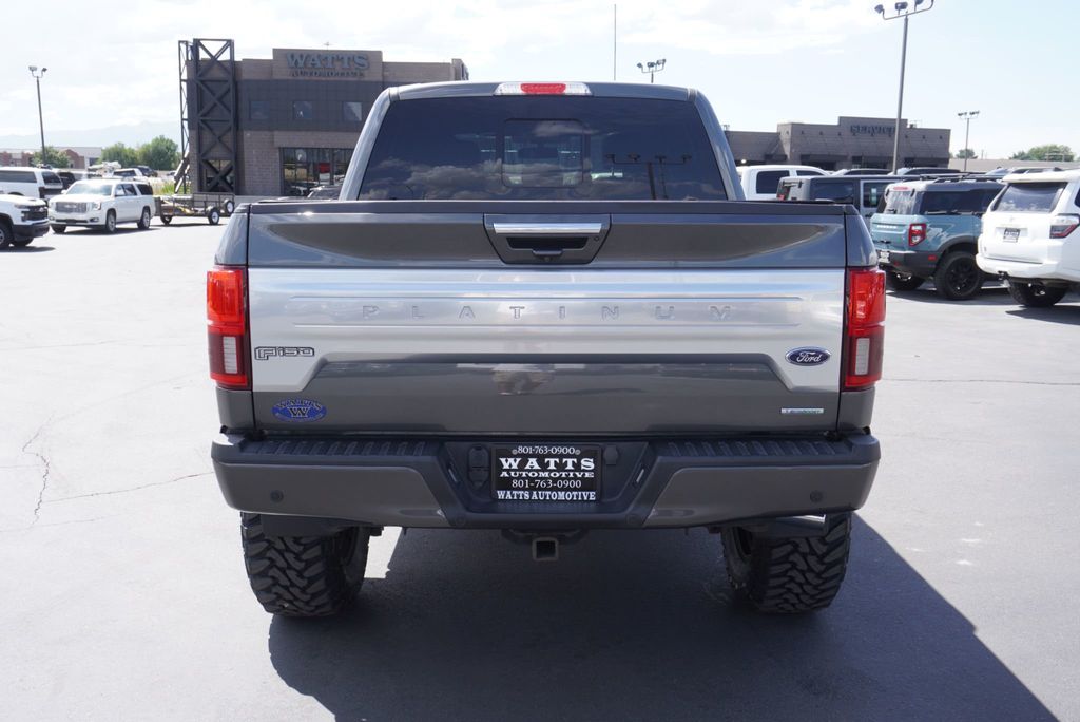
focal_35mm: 34
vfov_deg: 38.4
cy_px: 361
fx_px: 1036
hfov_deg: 55.1
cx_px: 540
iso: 100
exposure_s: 1/160
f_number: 6.3
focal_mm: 23
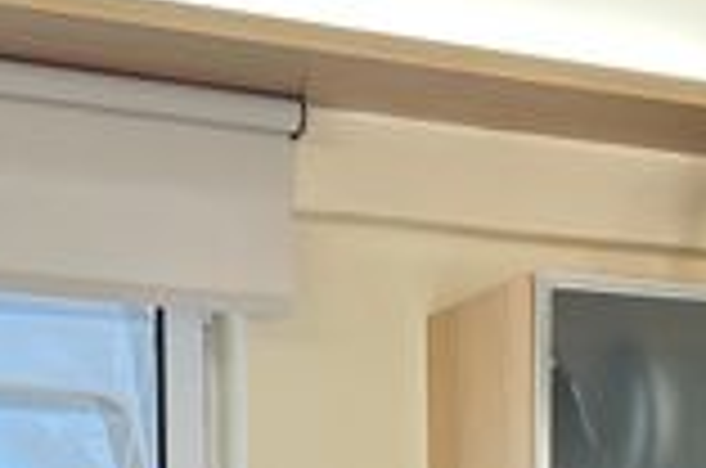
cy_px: 824
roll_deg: -0.3
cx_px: 463
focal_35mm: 102
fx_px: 1996
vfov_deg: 12.3
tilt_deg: -3.2
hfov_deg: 20.0
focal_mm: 6.86
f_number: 1.78
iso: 125
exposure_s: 1/100
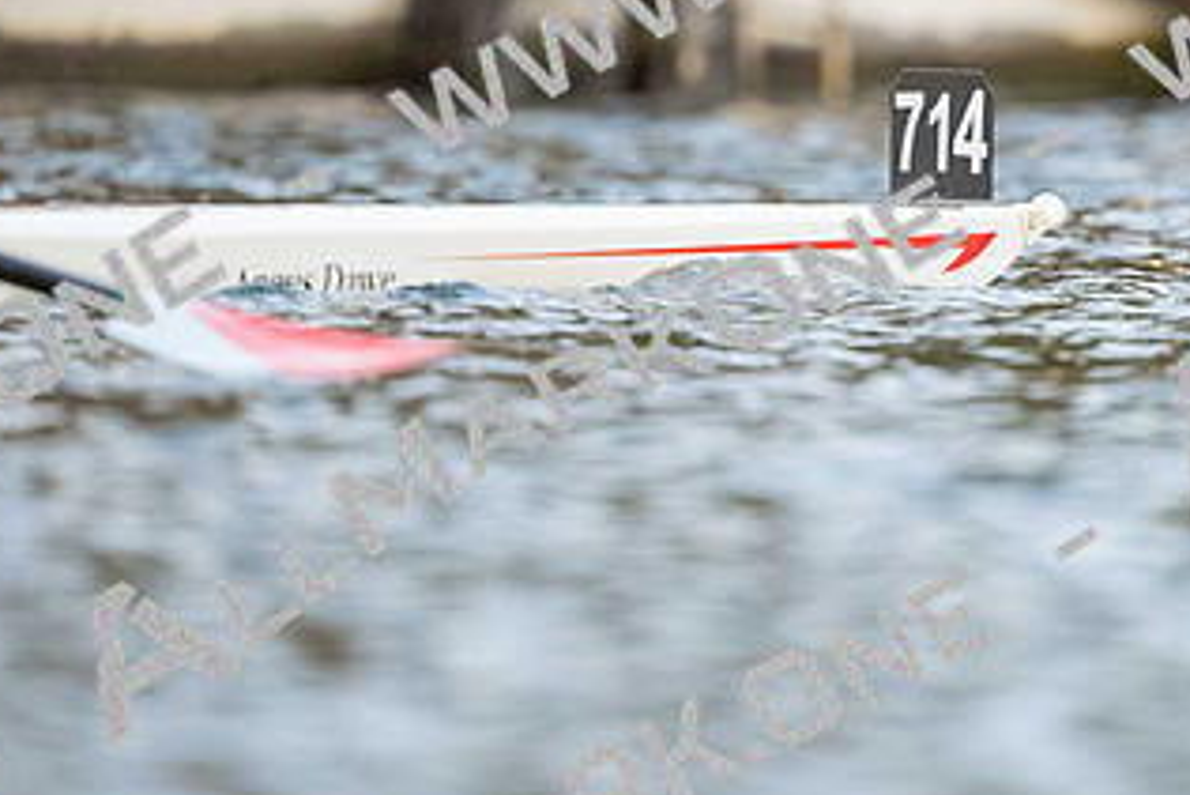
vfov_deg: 1.3
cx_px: 855
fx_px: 36376
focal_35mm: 1100
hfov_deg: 1.9
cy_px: 164
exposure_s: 1/1600
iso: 2000
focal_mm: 600
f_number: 4
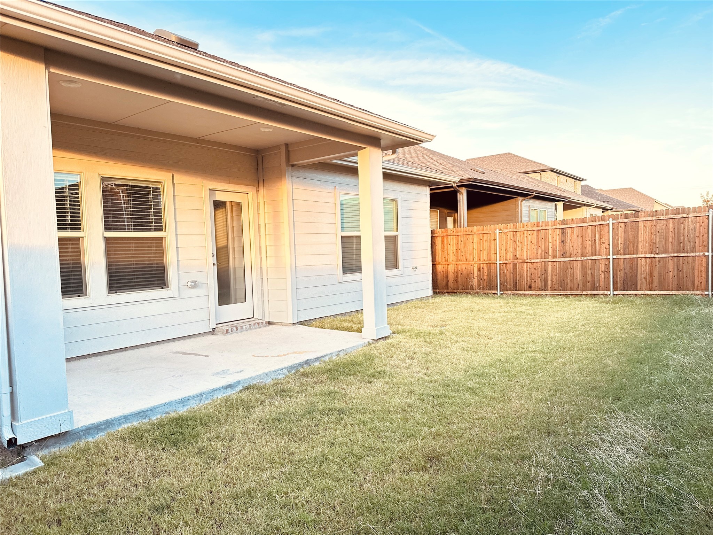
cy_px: 268
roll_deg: +1.5
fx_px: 494
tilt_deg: -2.6
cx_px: 356
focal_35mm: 24
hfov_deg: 71.6
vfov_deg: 56.8
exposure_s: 1/141
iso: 100
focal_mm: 6.86
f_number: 1.78
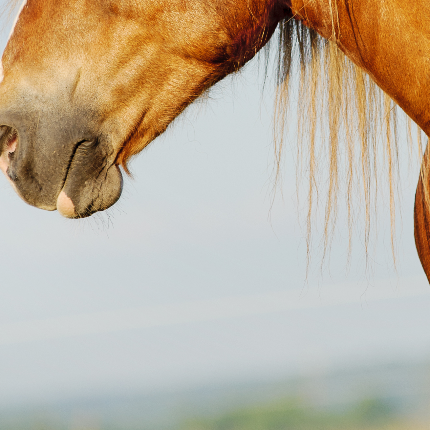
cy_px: 32
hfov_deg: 3.7
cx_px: 296
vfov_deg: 3.7
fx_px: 6591
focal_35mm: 469
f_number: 4
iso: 200
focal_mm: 170
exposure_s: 1/1000
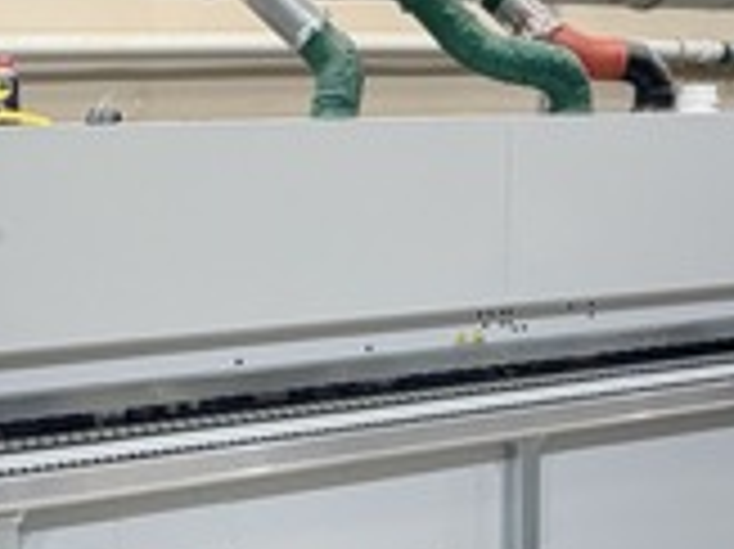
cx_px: 257
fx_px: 911
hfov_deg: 43.4
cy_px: 232
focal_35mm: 43
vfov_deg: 33.5
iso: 160
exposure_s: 1/120
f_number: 2.2
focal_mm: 2.22
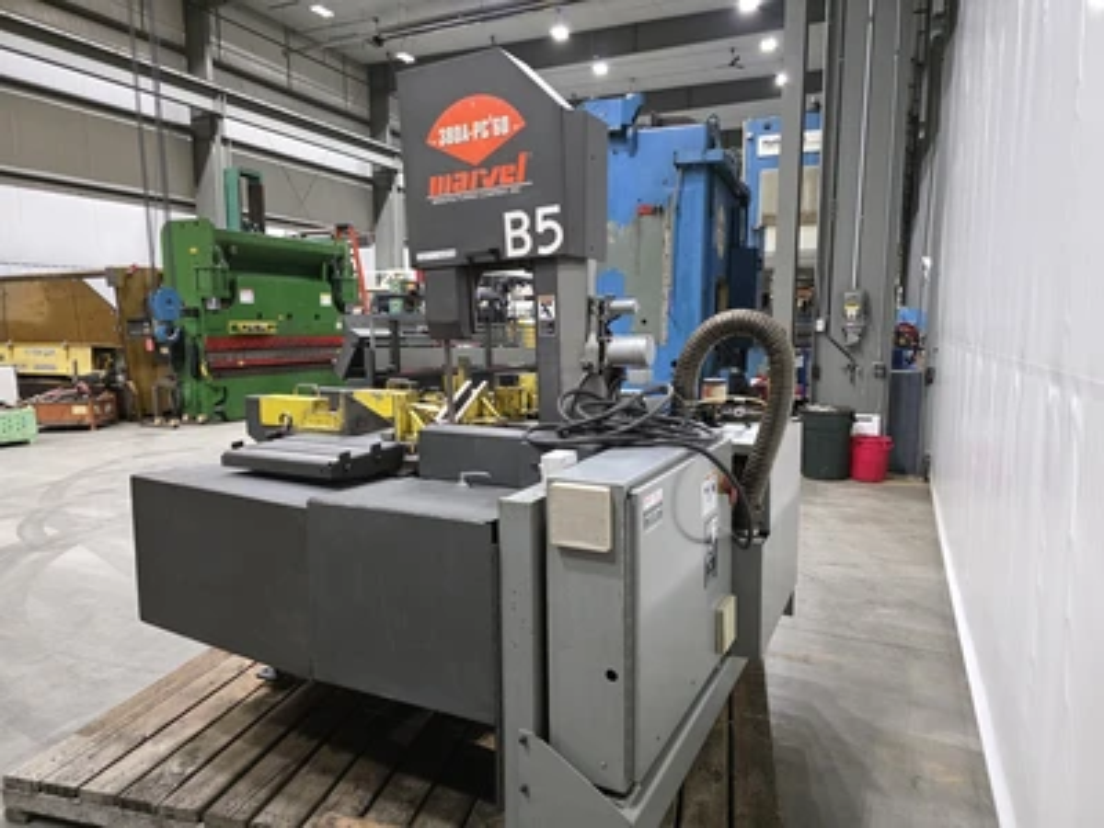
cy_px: 414
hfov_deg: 73.9
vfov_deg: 58.9
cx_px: 552
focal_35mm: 23
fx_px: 734
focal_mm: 6.3
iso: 1600
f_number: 1.7
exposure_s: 1/120
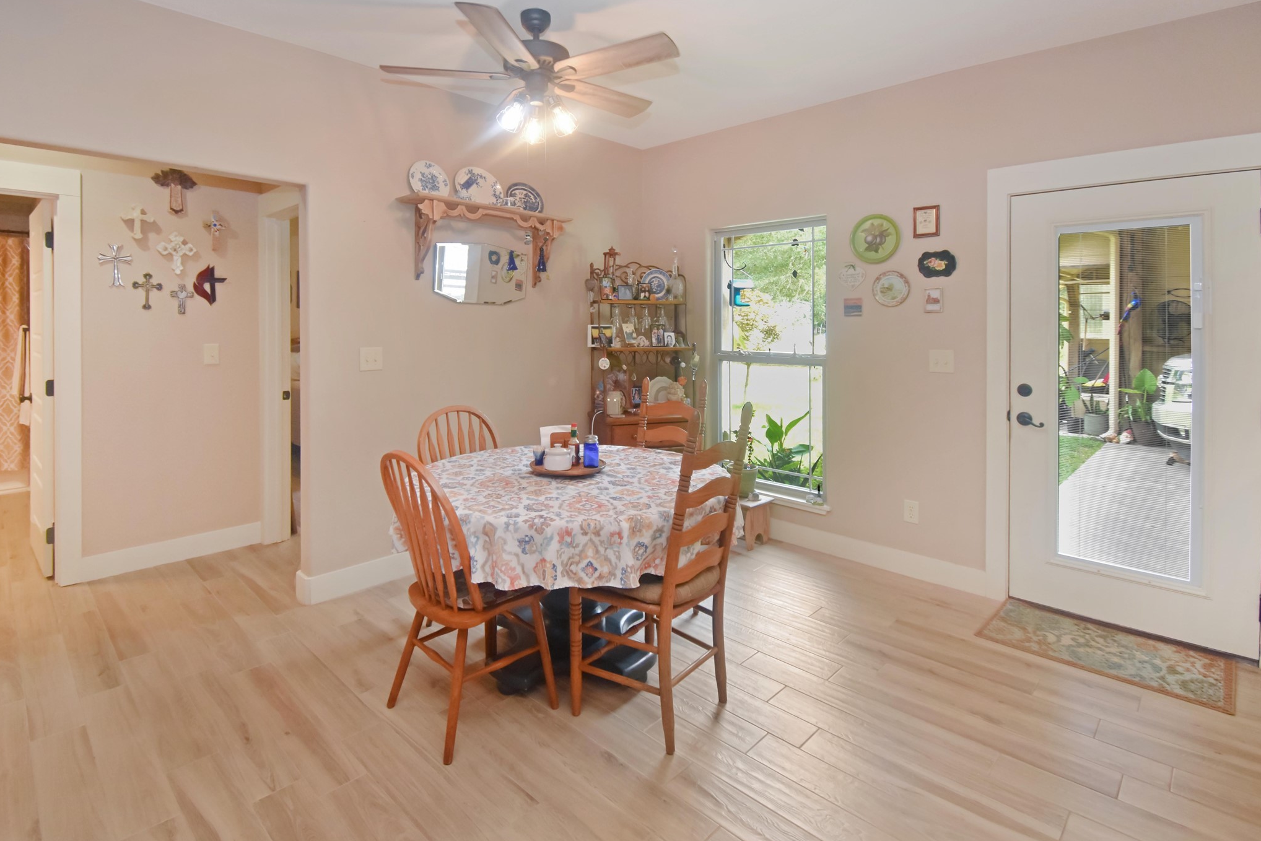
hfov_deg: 96.6
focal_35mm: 16
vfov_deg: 73.7
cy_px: 403
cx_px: 597
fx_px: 560
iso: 800
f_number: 4.5
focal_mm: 10
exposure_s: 1/125
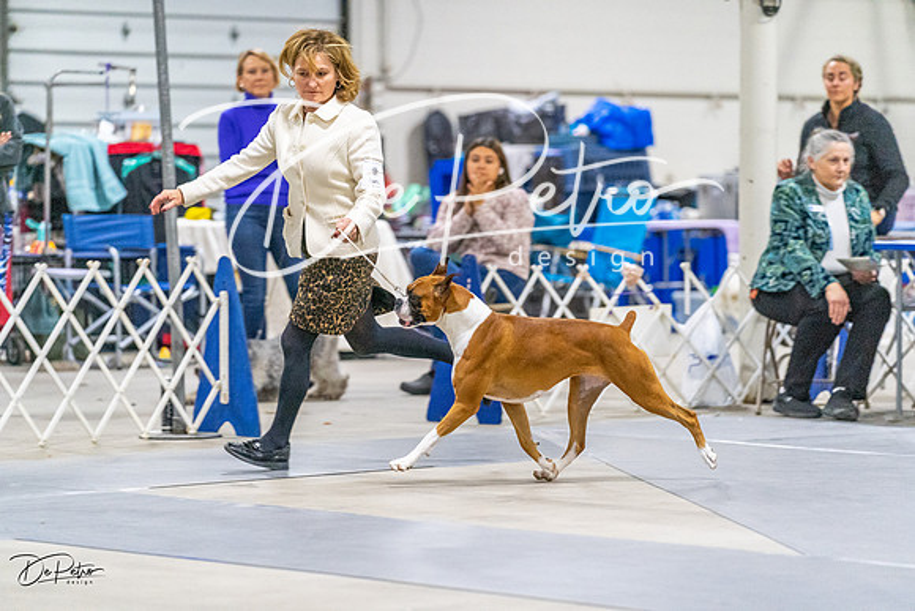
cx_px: 458
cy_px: 306
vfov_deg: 8.9
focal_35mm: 154
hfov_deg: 13.3
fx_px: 3915
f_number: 3.2
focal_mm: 154
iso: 6400
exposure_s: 1/320
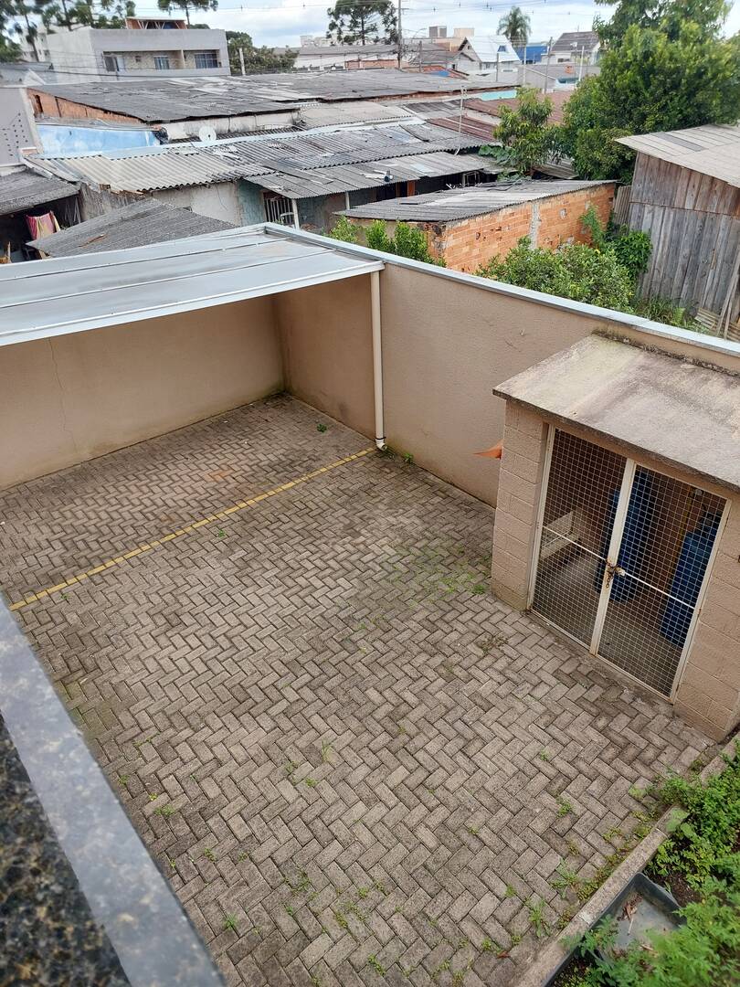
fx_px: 656
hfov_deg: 58.9
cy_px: 494
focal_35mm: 23
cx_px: 370
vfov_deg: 73.9
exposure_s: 1/198
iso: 25
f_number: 1.8
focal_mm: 5.06
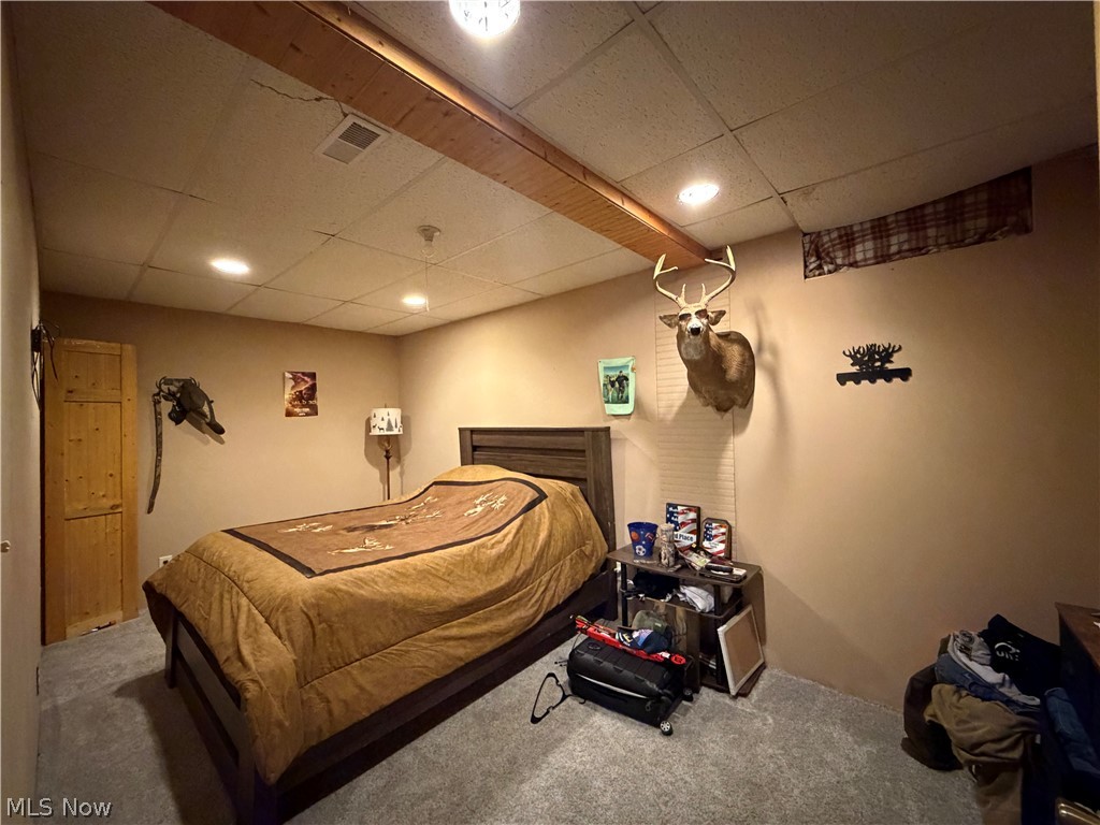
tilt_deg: +0.7
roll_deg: +1.6
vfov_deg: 85.7
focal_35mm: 14
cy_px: 412
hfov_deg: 102.1
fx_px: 445
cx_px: 550
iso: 1000
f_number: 2.2
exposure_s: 1/40
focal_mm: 2.22
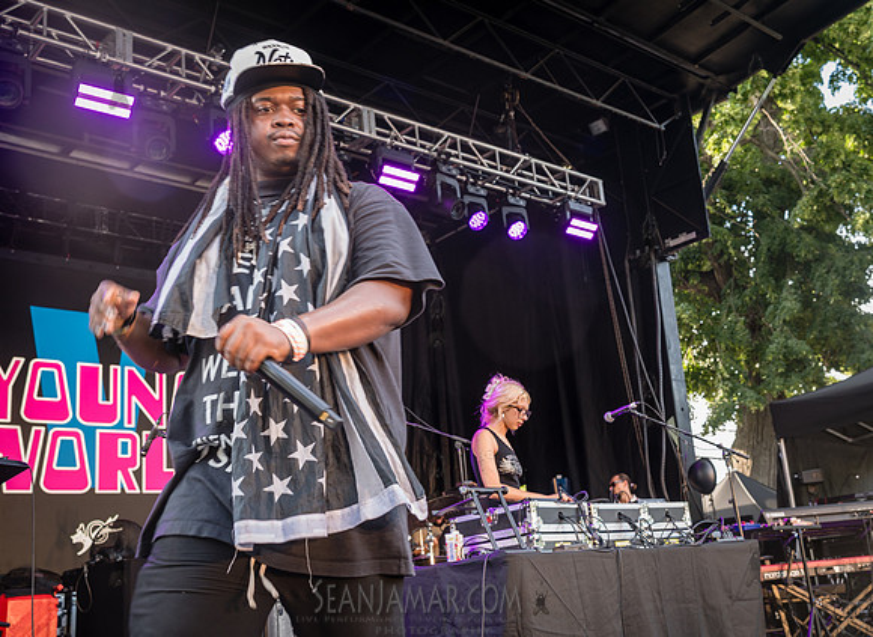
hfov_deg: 48.8
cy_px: 329
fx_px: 960
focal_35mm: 38
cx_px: 494
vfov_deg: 36.7
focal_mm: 35
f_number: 5
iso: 500
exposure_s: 1/125
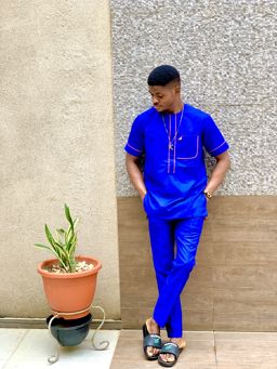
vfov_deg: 36.8
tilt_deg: -7.6
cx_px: 138
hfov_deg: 28.0
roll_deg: +1.0
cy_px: 184
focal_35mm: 52
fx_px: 554
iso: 25
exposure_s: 1/122
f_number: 2.4
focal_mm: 6
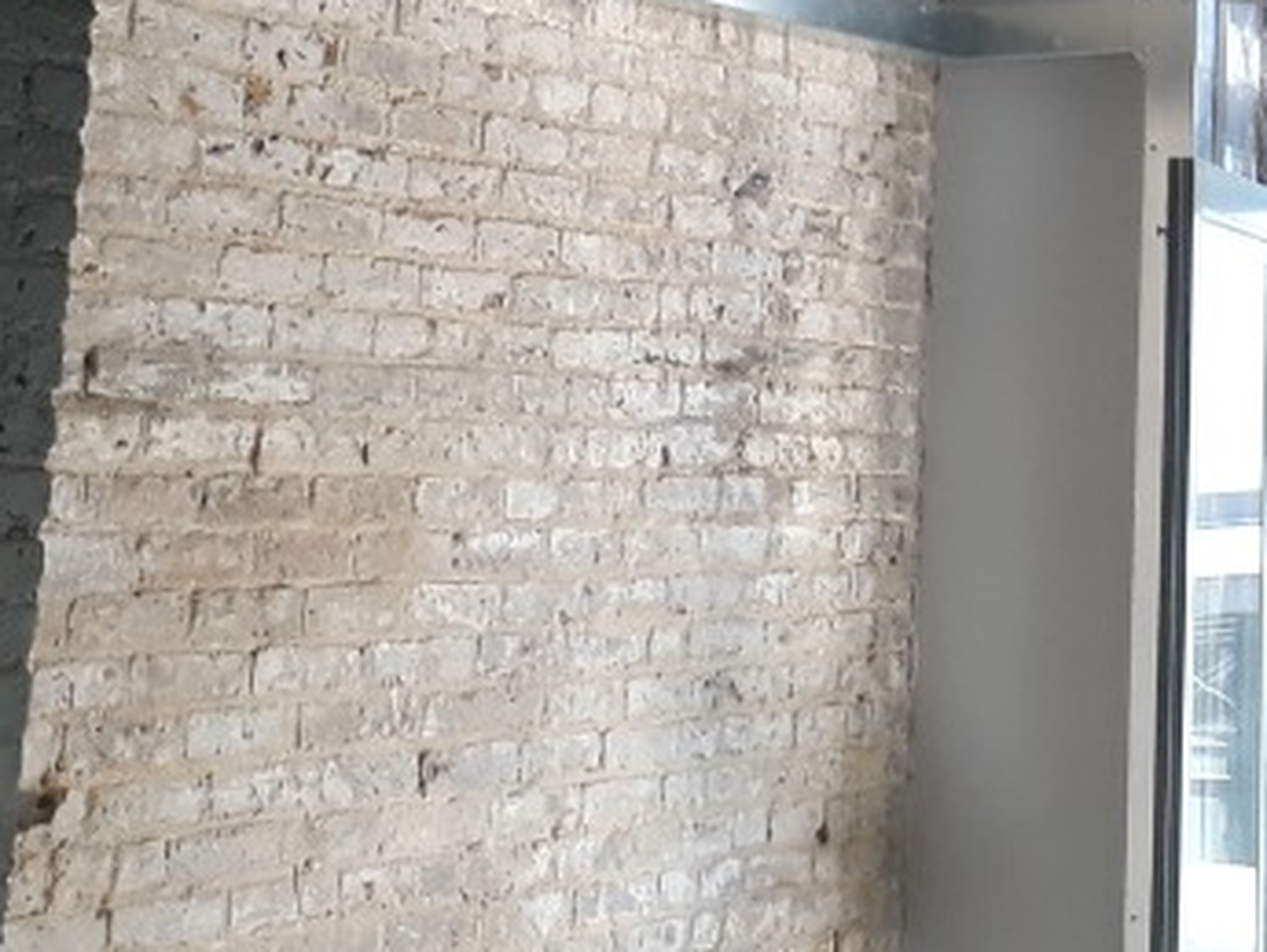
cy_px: -419
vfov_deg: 14.8
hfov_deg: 19.1
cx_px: 1719
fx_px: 3442
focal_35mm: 94
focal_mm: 3.6
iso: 64
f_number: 1.9
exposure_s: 1/33
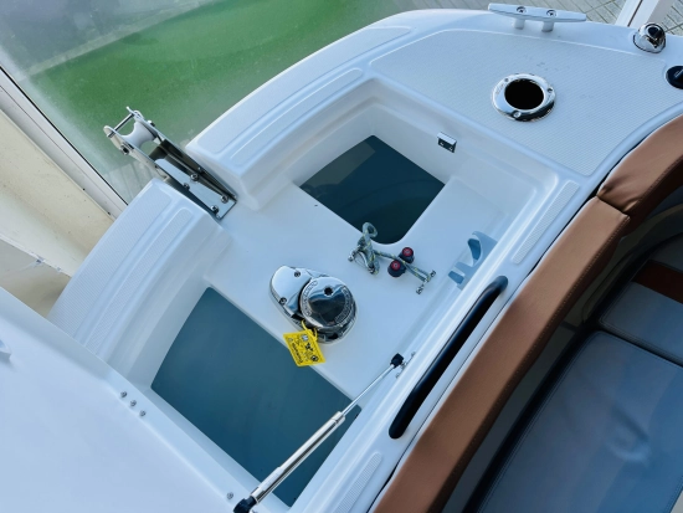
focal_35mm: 26
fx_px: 513
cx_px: 342
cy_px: 256
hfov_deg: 67.3
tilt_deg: -66.9
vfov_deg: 53.1
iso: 50
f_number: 1.6
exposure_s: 1/294
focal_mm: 5.1
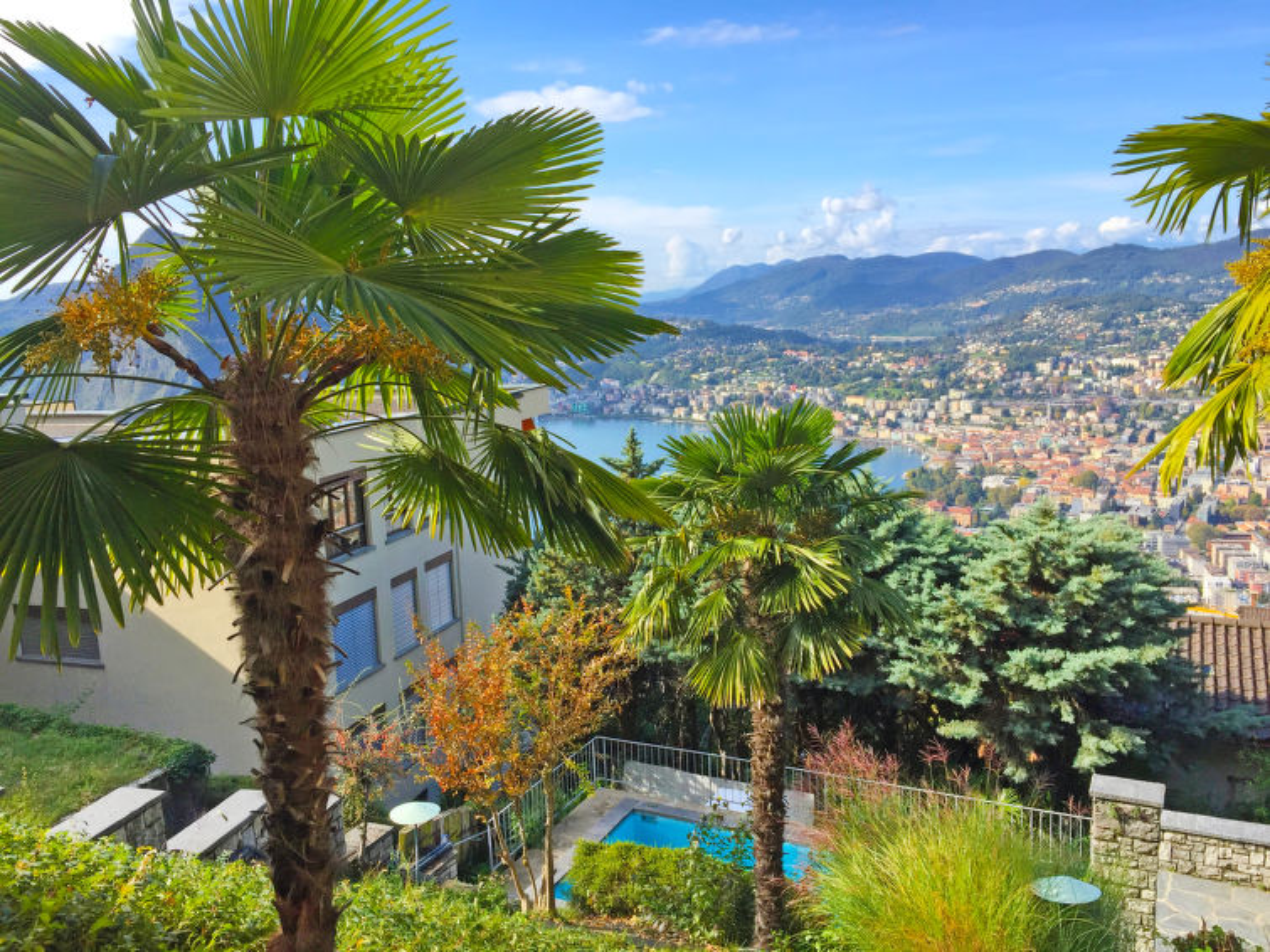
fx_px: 1064
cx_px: 635
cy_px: 476
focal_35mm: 29
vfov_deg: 48.2
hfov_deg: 61.7
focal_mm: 4.15
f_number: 2.2
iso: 32
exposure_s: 1/1163
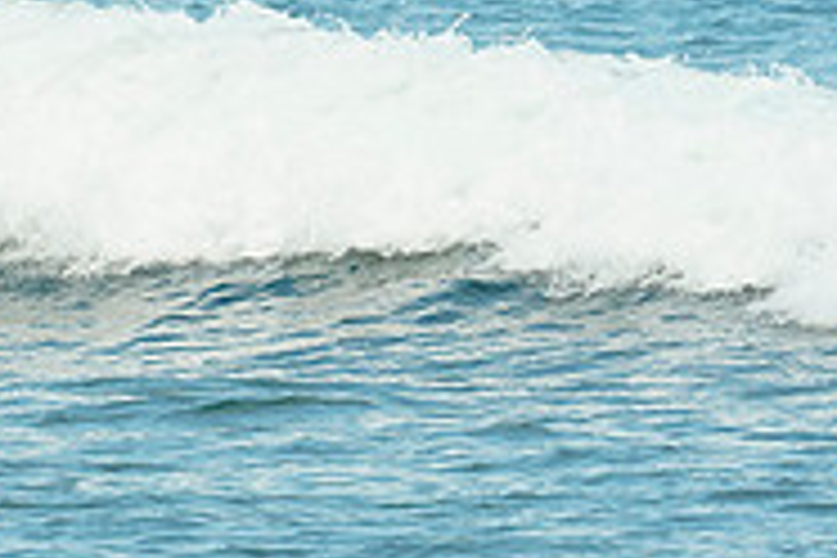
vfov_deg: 1.1
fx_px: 28944
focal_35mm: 1245
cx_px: -202
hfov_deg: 1.7
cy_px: -187
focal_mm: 400
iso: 2000
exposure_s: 1/1250
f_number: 10
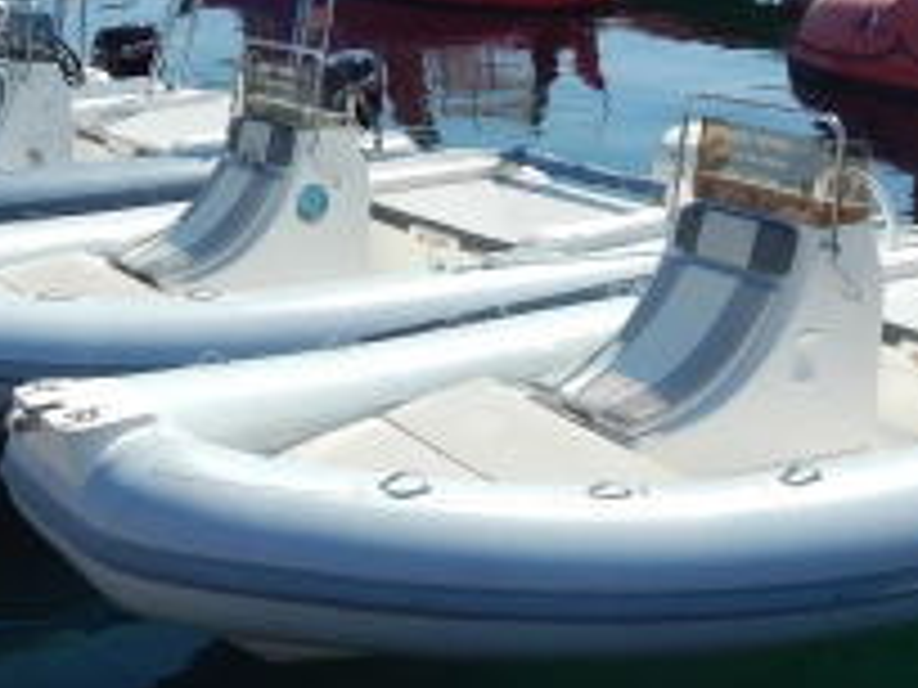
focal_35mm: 62
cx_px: 207
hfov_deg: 30.6
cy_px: 263
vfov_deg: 23.6
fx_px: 1644
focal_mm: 4
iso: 125
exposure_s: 1/800
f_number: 6
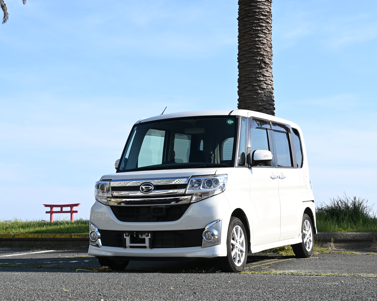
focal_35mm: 66
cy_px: 120
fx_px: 736
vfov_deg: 23.1
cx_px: 98
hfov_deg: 28.3
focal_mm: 39
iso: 100
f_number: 10
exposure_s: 1/100
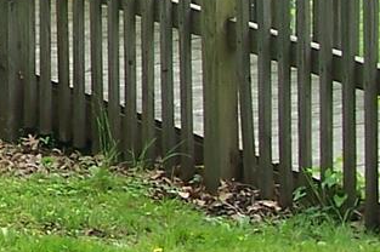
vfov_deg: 5.3
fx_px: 2657
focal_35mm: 252
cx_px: -455
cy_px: -250
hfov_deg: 7.7
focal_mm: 7.8
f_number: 2.8
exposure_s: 1/200
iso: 64
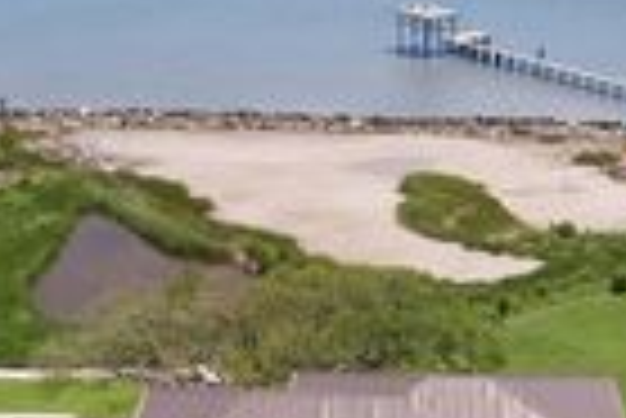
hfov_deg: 25.6
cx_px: 306
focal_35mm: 79
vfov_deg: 17.1
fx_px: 1375
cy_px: 375
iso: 140
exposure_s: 1/3000
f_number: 2.8
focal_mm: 8.38
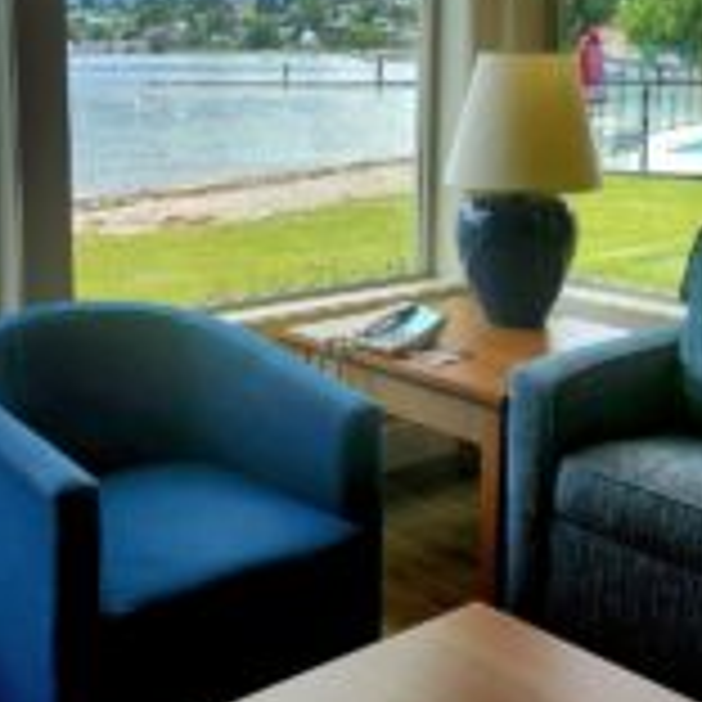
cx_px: 207
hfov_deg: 32.4
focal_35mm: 52
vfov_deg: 32.4
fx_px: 1193
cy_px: 212
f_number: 1.8
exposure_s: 1/182
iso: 16
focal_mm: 6.4
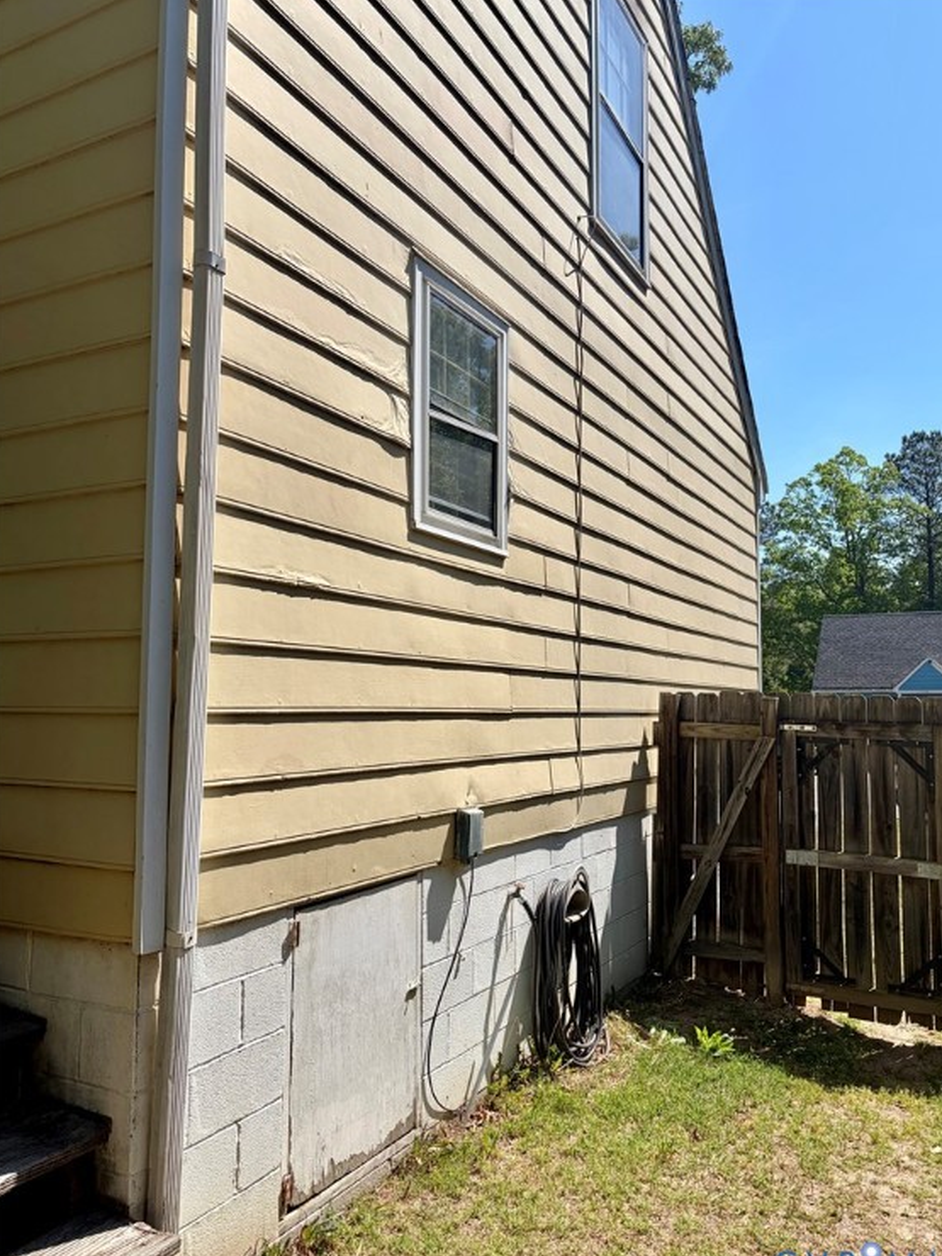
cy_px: 638
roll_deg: +0.0
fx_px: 980
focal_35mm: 27
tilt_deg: +6.7
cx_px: 480
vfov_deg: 65.3
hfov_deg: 51.4
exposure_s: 1/4950
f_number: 1.6
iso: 50
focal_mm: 5.96
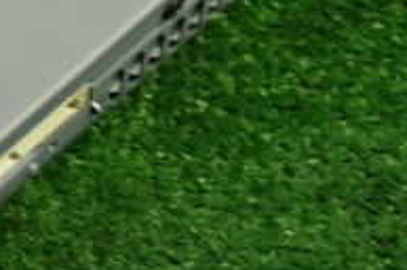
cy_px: -105
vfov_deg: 7.7
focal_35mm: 175
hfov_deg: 11.5
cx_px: -101
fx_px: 1975
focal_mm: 9.65
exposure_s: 1/50
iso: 400
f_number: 3.3
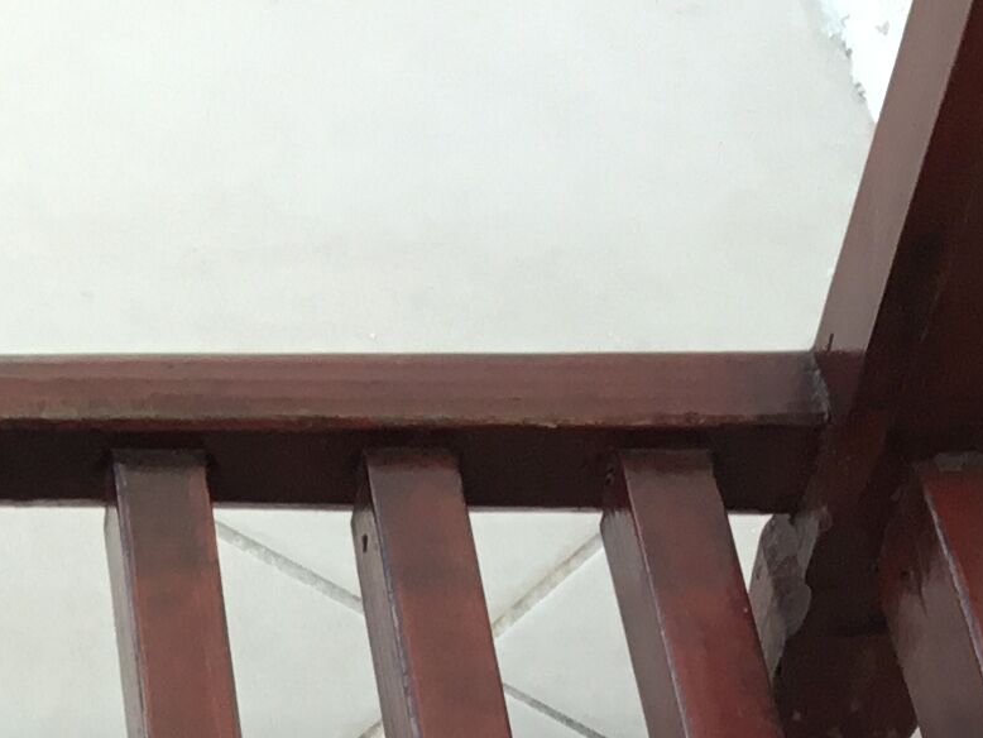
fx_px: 3693
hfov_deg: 14.6
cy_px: 1537
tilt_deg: -53.3
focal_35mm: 130
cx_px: -264
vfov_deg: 10.4
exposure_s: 1/114
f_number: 2.4
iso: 25
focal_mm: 3.3
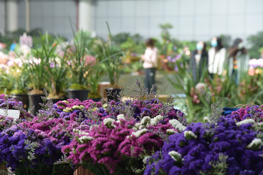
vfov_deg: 11.4
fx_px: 877
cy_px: 88
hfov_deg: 17.1
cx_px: 132
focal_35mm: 120
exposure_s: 1/50
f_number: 5.6
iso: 1000
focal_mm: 120
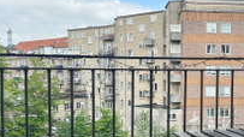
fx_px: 310
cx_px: 180
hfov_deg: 41.7
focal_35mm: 48
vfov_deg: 24.7
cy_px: 96
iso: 80
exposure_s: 1/2110
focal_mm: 6.86
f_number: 1.78
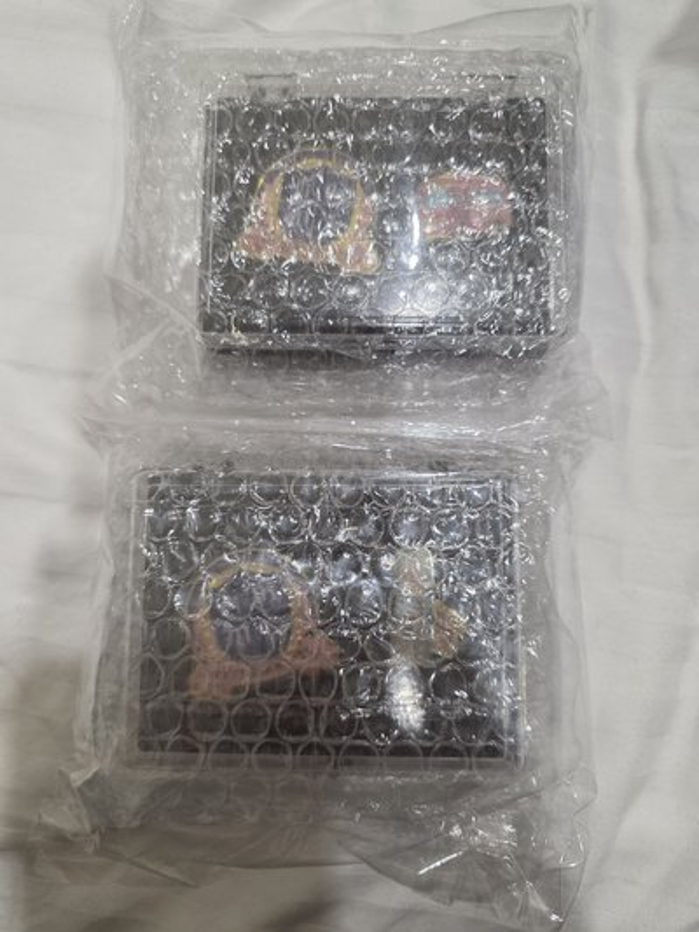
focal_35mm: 23
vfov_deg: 73.9
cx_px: 350
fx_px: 619
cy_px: 466
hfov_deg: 58.9
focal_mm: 6.3
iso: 200
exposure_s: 1/120
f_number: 1.7
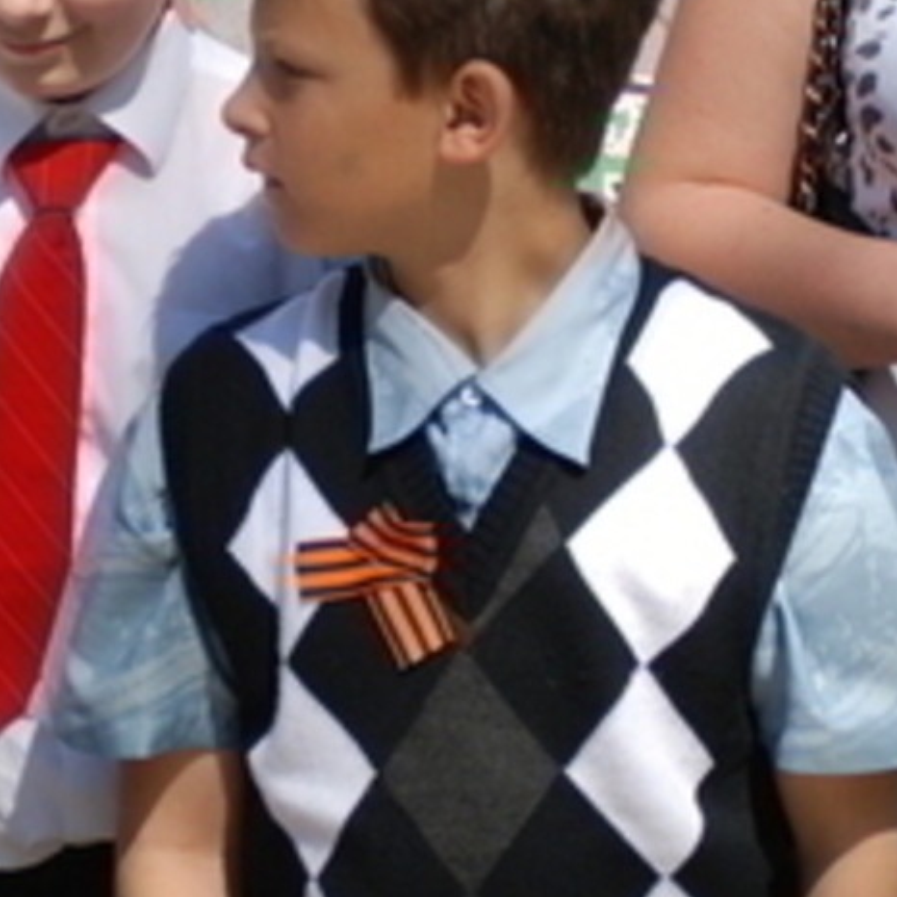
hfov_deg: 7.1
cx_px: 146
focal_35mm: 245
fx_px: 7183
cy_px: 399
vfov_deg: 7.1
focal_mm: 70
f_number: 4.8
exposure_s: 1/1000
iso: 250
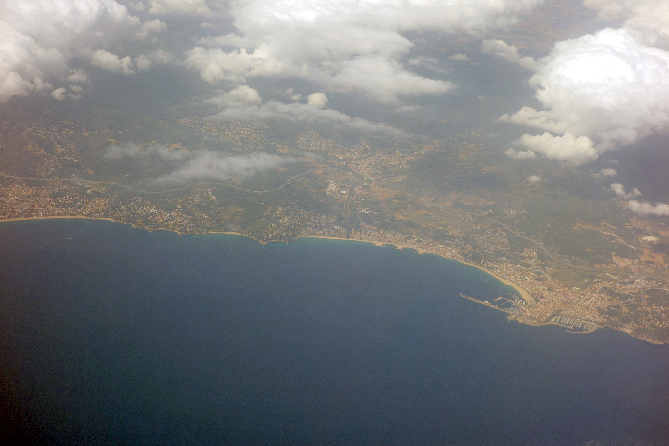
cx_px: 334
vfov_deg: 19.2
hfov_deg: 28.5
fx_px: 1319
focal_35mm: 71
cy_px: 223
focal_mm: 26.26
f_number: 5.6
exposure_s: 1/800
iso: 125
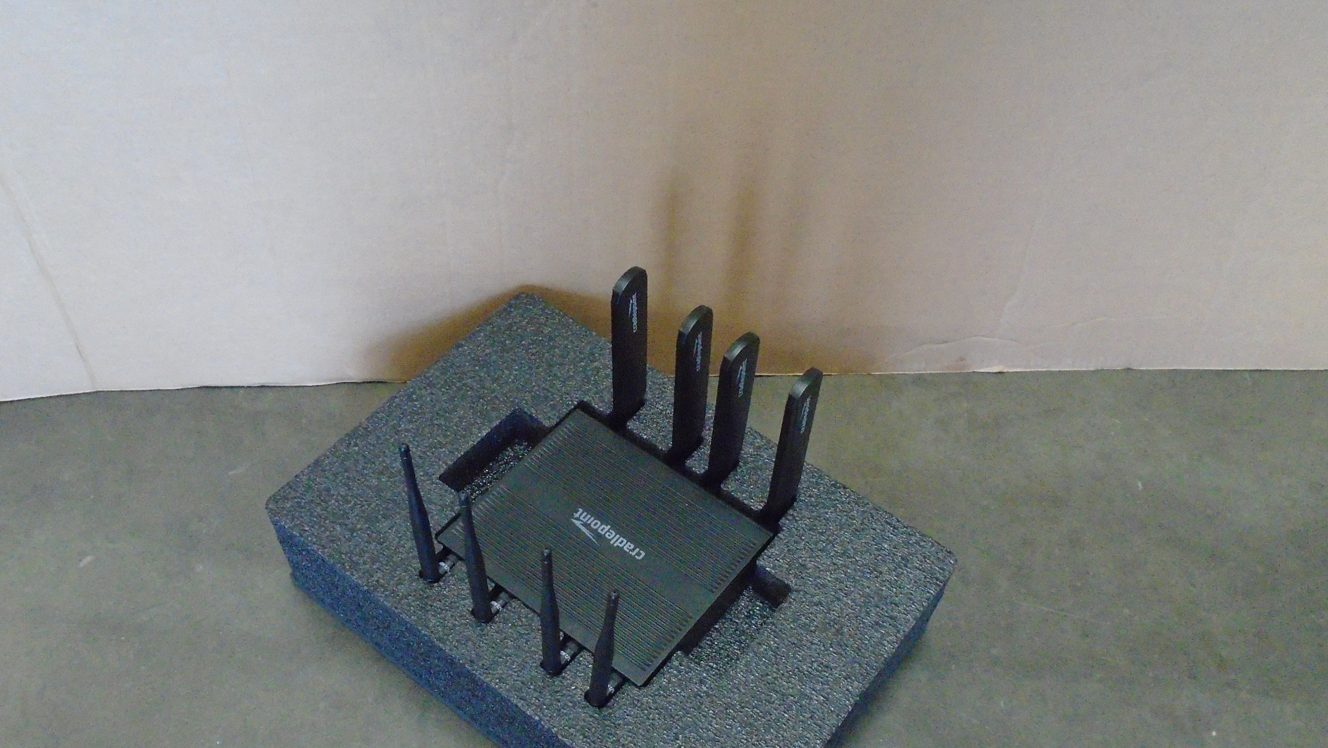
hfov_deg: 61.0
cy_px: 520
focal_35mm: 32
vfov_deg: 36.2
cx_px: 641
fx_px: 1127
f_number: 3.2
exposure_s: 1/80
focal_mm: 4.6
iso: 800
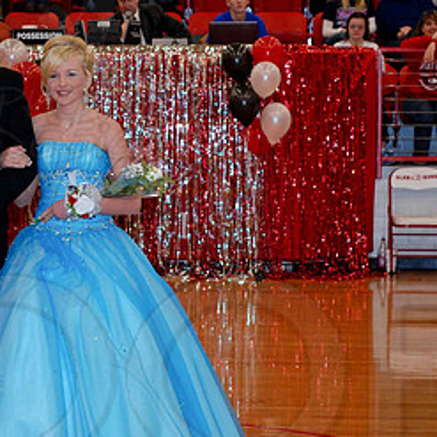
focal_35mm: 150
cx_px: 46
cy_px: 188
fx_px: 2142
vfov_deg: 11.6
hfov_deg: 11.6
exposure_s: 1/50
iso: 500
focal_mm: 50
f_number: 4
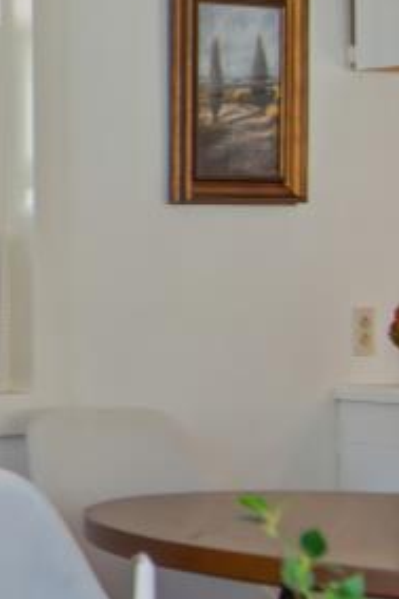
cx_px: -988
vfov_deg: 18.4
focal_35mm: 111
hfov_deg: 8.8
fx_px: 1847
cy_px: 309
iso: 100
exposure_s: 1/60
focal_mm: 14
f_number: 4
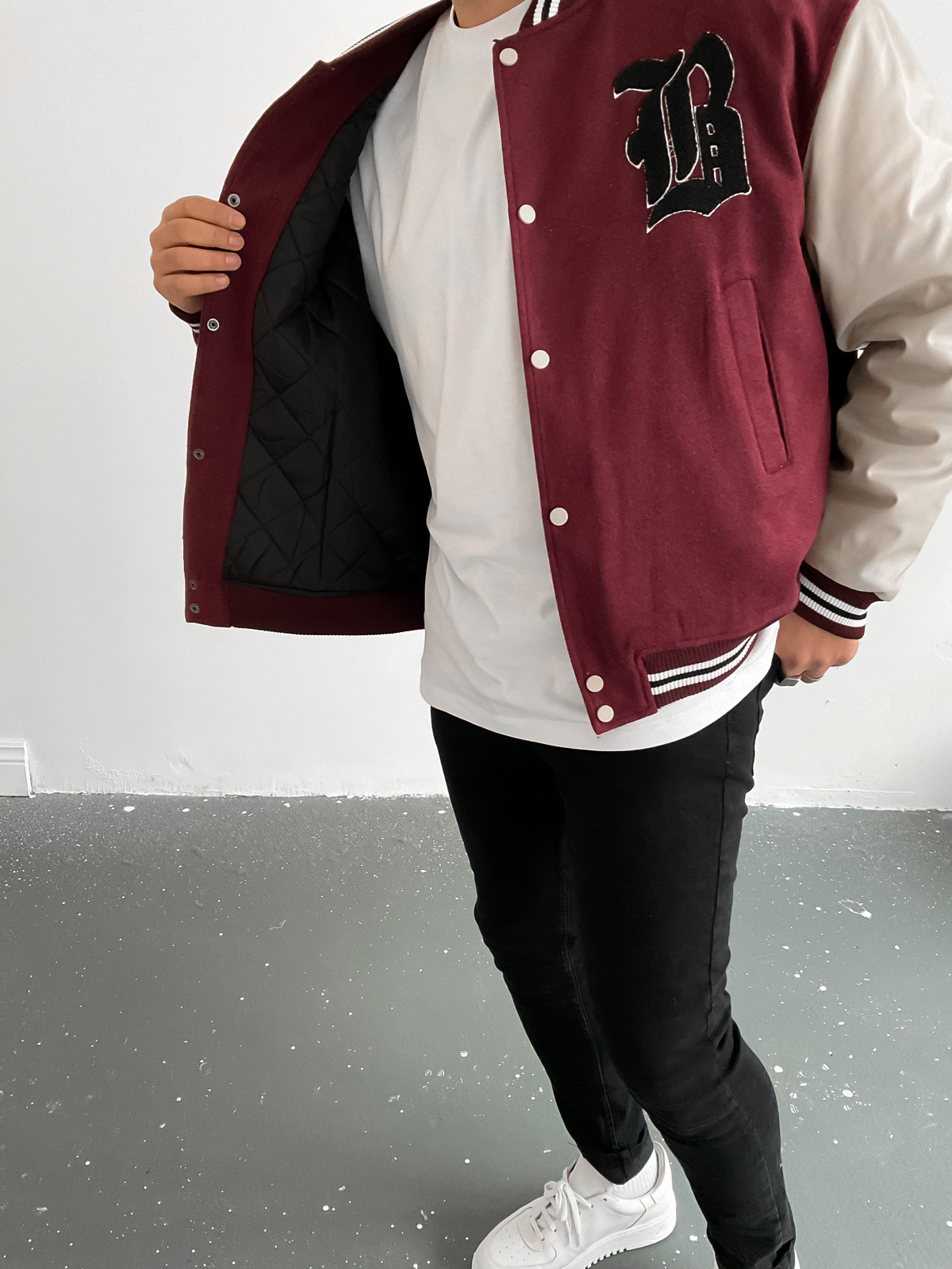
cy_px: 634
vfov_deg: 61.7
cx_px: 476
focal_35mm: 29
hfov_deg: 48.2
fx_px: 1063
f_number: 1.8
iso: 200
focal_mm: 3
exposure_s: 1/60
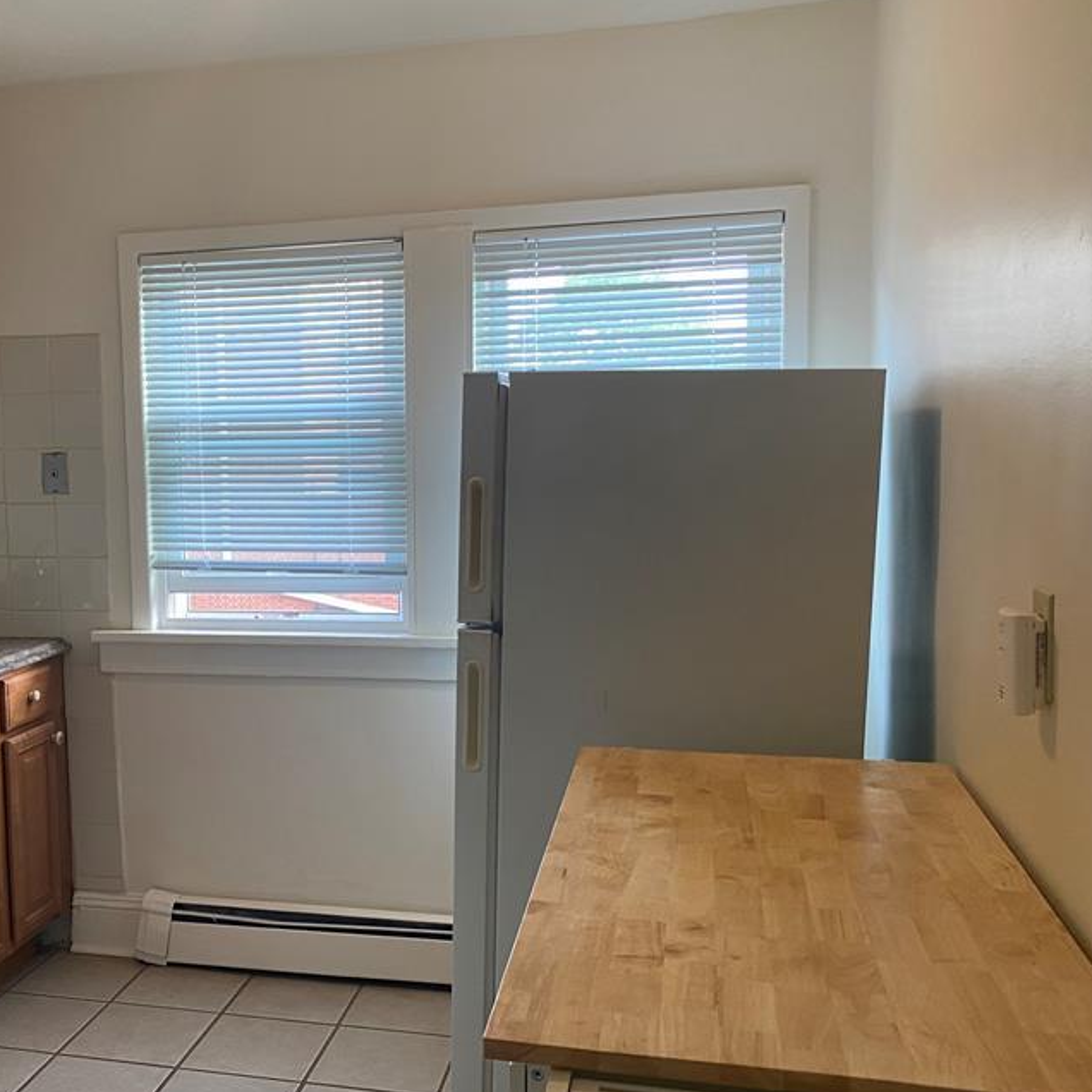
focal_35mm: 37
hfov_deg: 43.9
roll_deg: +1.3
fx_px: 1321
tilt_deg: -5.6
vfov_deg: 44.9
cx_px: 321
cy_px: 594
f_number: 1.8
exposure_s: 1/60
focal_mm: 4.25
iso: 100
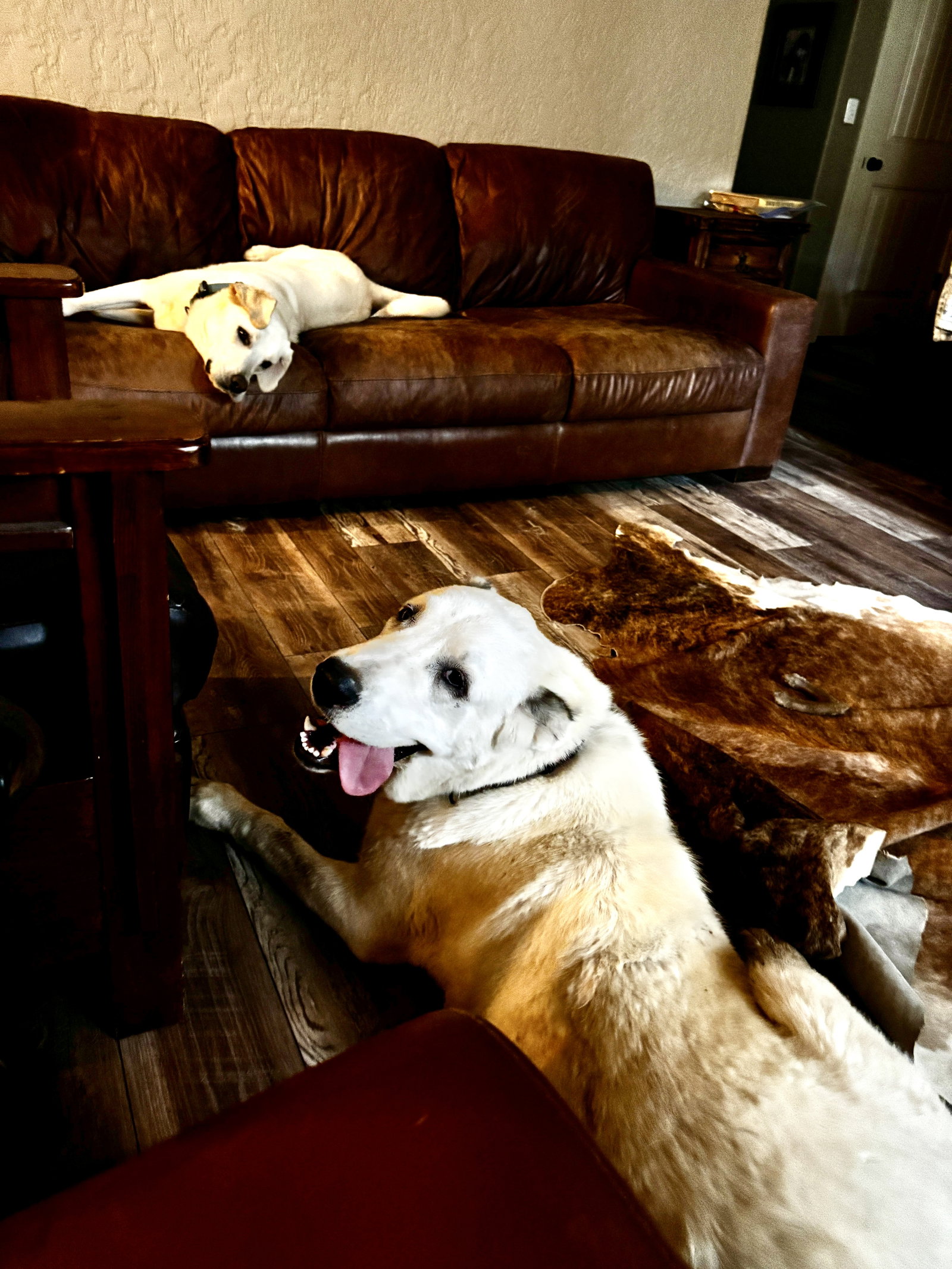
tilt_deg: -27.6
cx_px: 476
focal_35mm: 26
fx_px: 953
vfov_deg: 67.3
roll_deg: -8.2
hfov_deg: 53.1
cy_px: 634
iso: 1000
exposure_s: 1/30
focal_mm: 5.96
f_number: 1.6
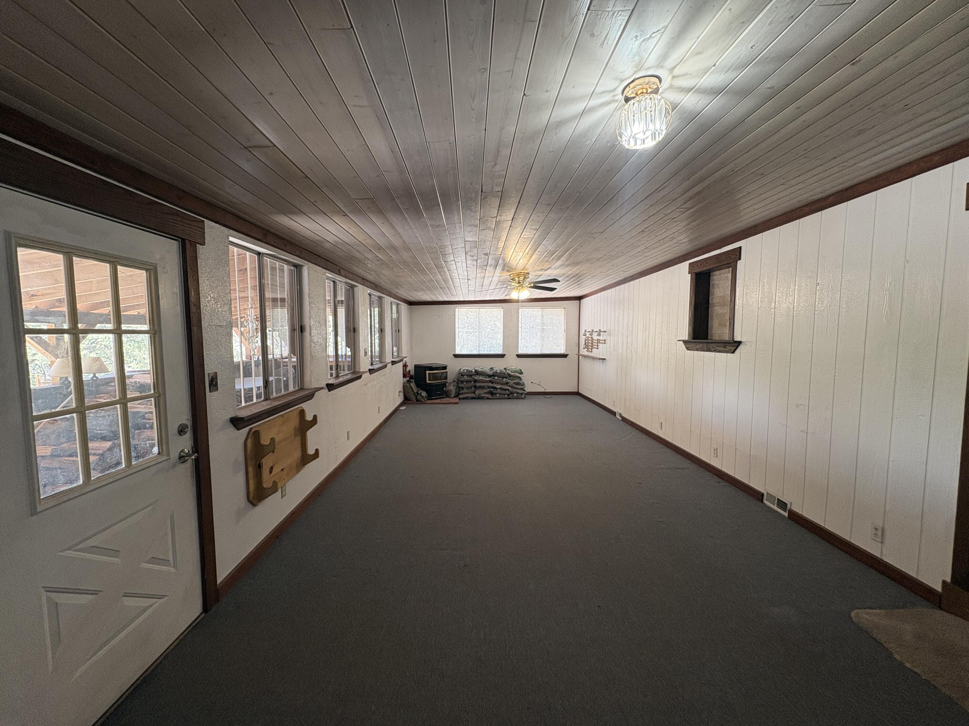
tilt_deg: -3.4
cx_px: 484
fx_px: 392
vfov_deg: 85.7
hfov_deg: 102.1
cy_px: 363
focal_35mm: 14
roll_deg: +0.3
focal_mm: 2.22
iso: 125
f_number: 2.2
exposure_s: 1/60
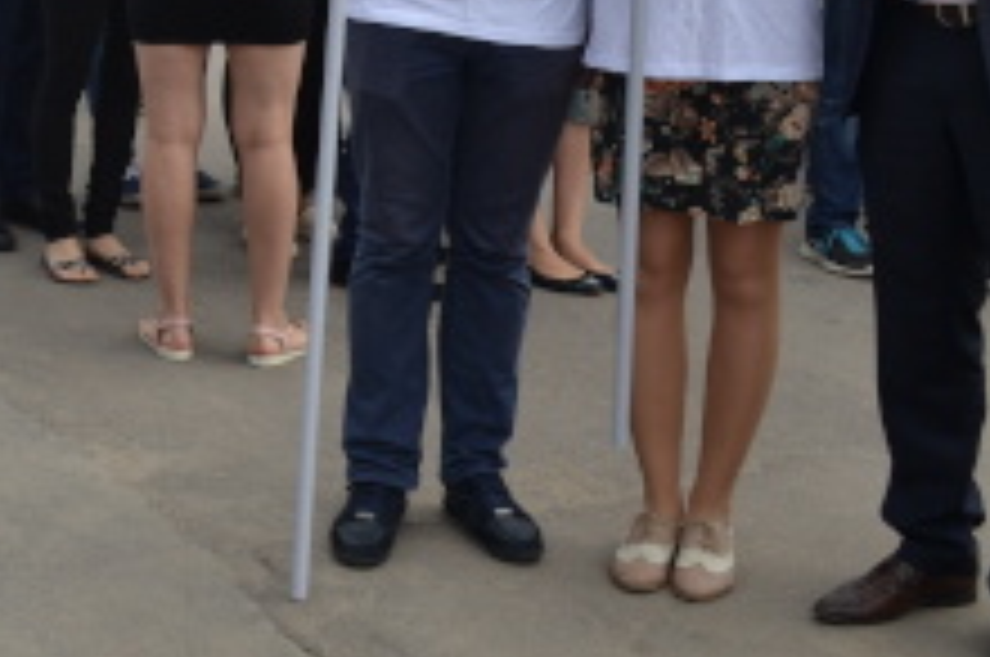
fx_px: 2252
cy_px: -99
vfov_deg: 16.0
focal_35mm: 82
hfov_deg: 23.9
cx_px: 50
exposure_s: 1/250
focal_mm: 20
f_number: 5.6
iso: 100
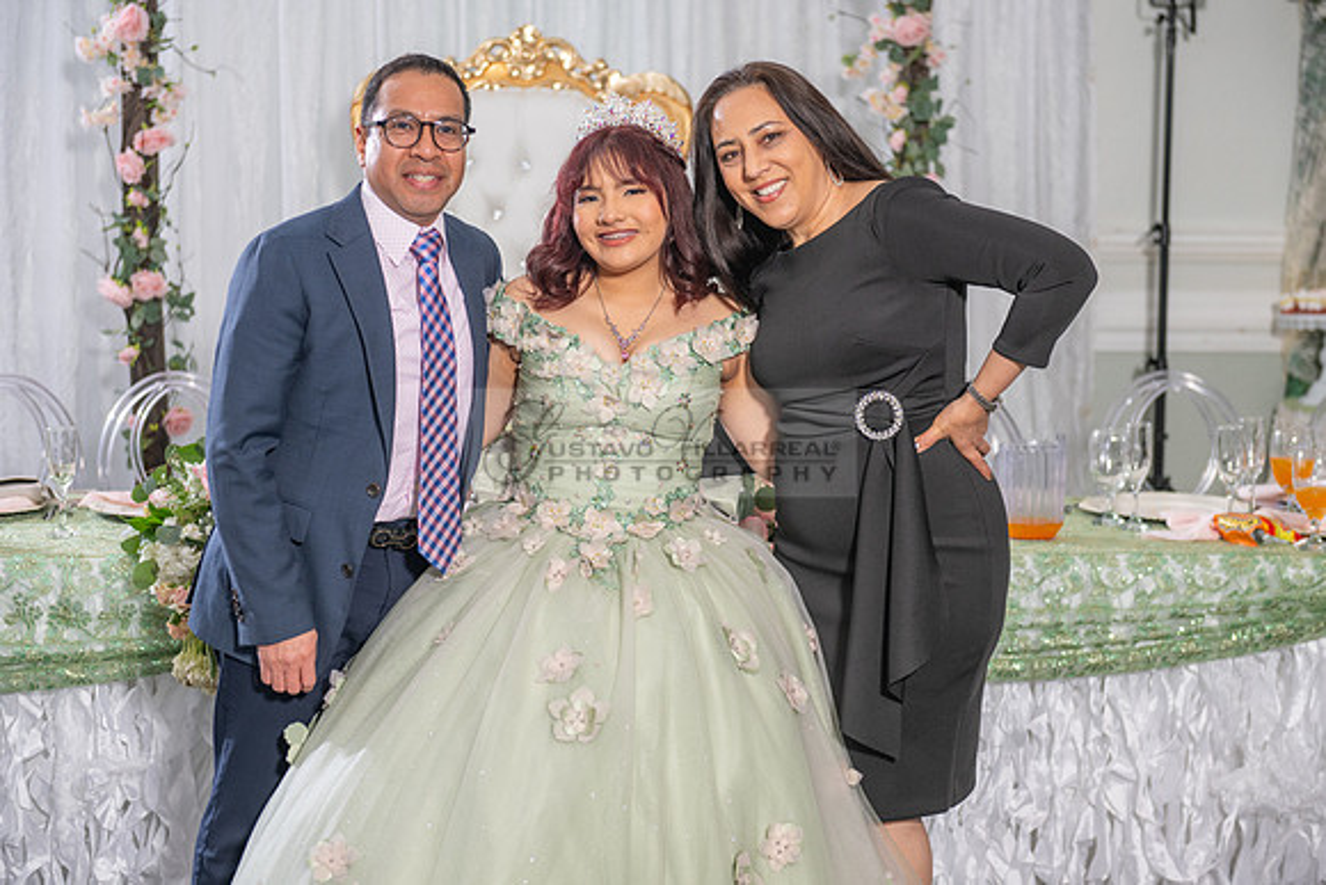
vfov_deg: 21.9
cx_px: 663
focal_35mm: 62
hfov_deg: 32.4
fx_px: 2284
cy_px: 442
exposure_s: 1/160
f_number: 3.5
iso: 400
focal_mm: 62
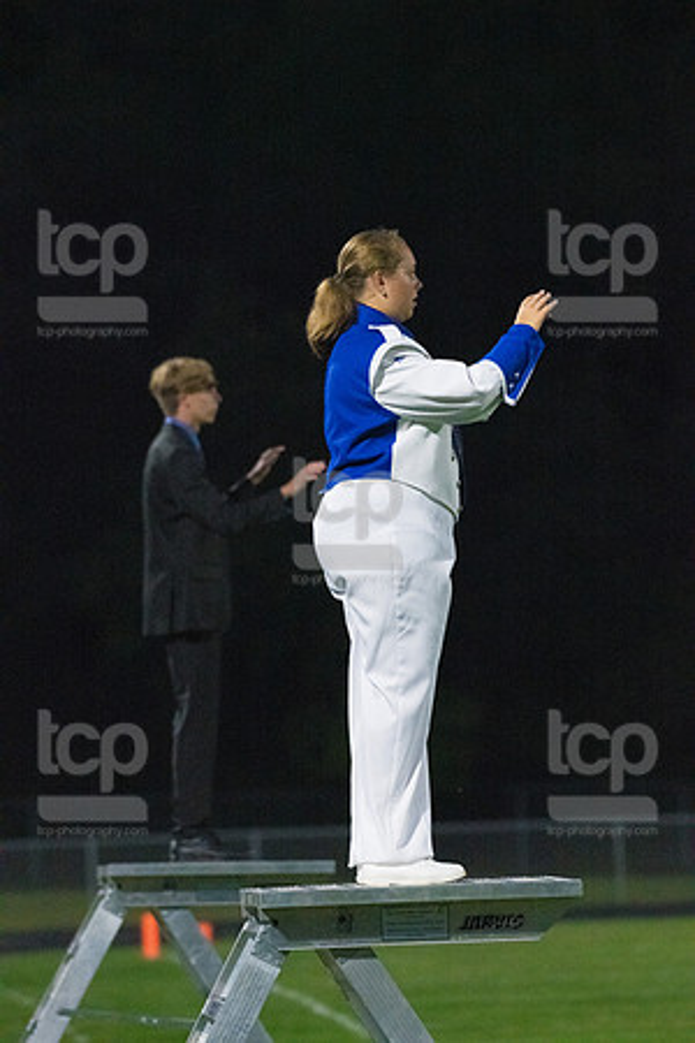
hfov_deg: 5.1
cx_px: 348
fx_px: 7818
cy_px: 522
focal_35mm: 270
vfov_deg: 7.6
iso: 6400
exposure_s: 1/1600
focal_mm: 270
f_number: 5.6
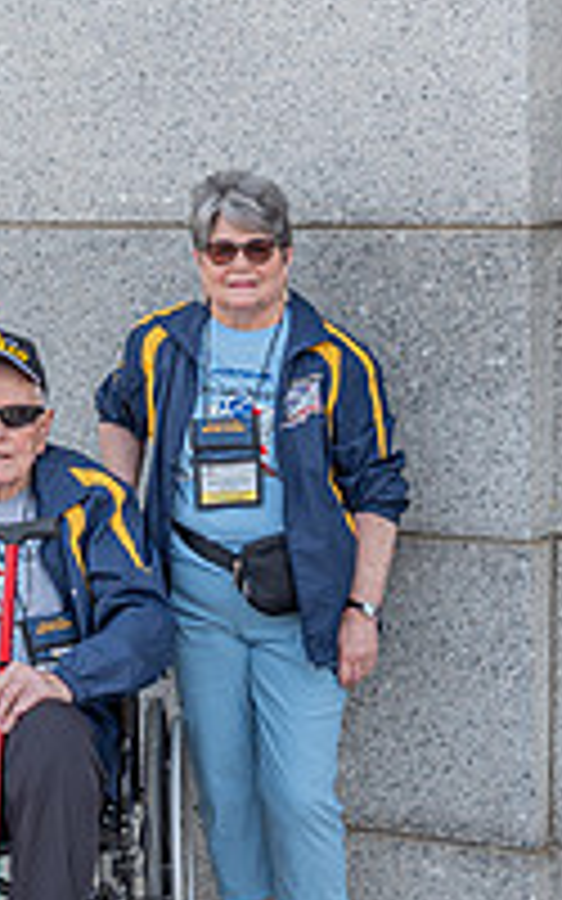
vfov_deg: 20.5
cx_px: 184
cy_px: 292
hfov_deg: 12.9
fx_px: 2475
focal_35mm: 101
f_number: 4
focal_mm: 24
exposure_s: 1/125
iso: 100
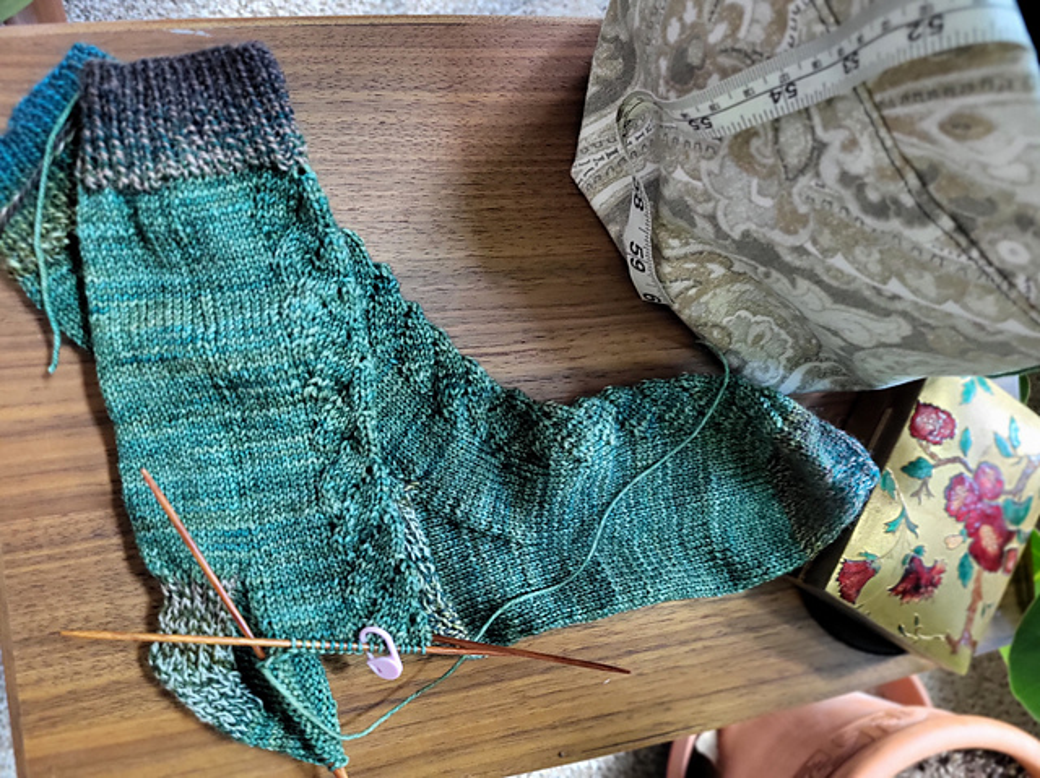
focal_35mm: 26
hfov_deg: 67.3
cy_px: 389
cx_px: 520
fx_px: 781
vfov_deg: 53.0
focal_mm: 5.4
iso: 500
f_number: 1.8
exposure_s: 1/30
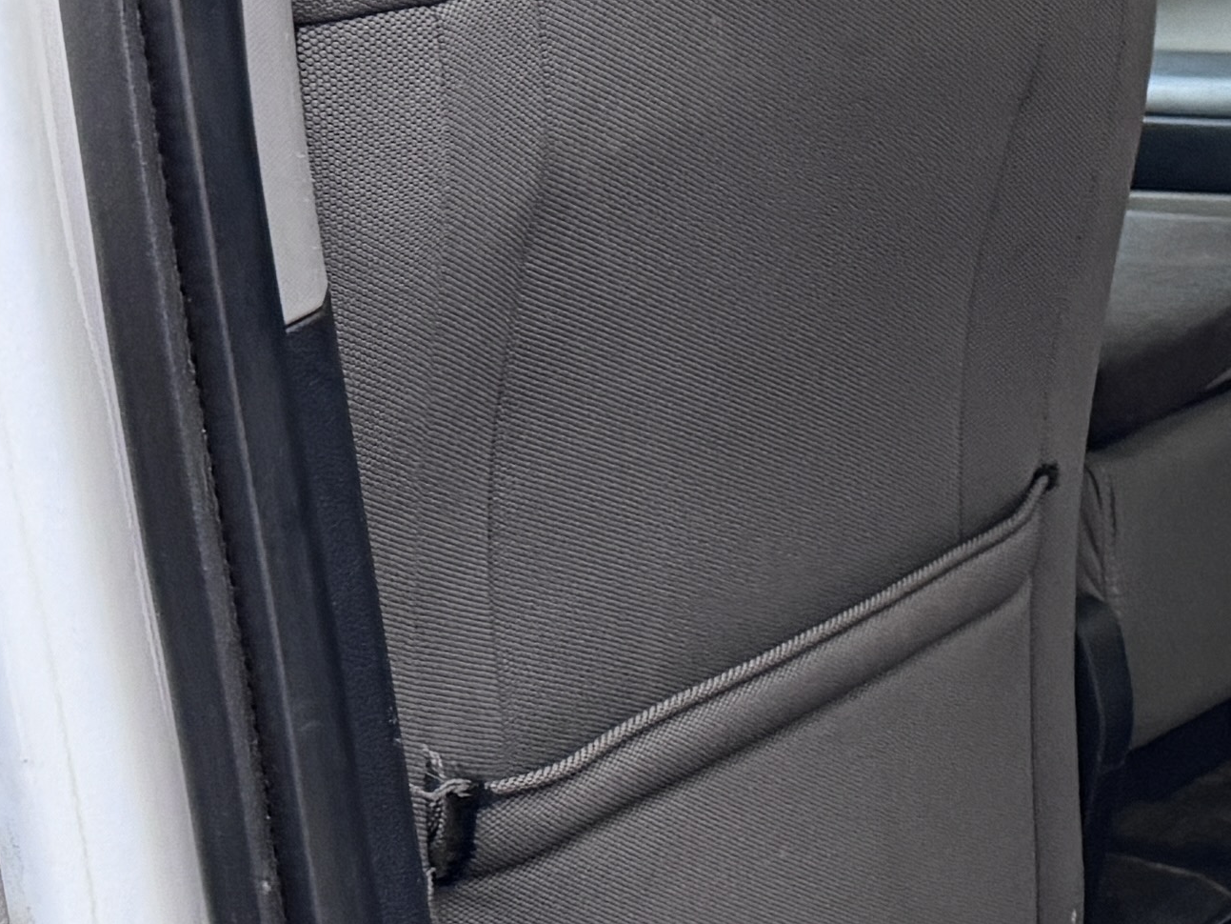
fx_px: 3770
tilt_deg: -23.1
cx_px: 1848
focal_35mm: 106
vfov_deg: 13.6
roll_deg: +0.9
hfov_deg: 16.8
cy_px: 1061
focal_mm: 6.76
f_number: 1.78
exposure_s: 1/60
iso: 400
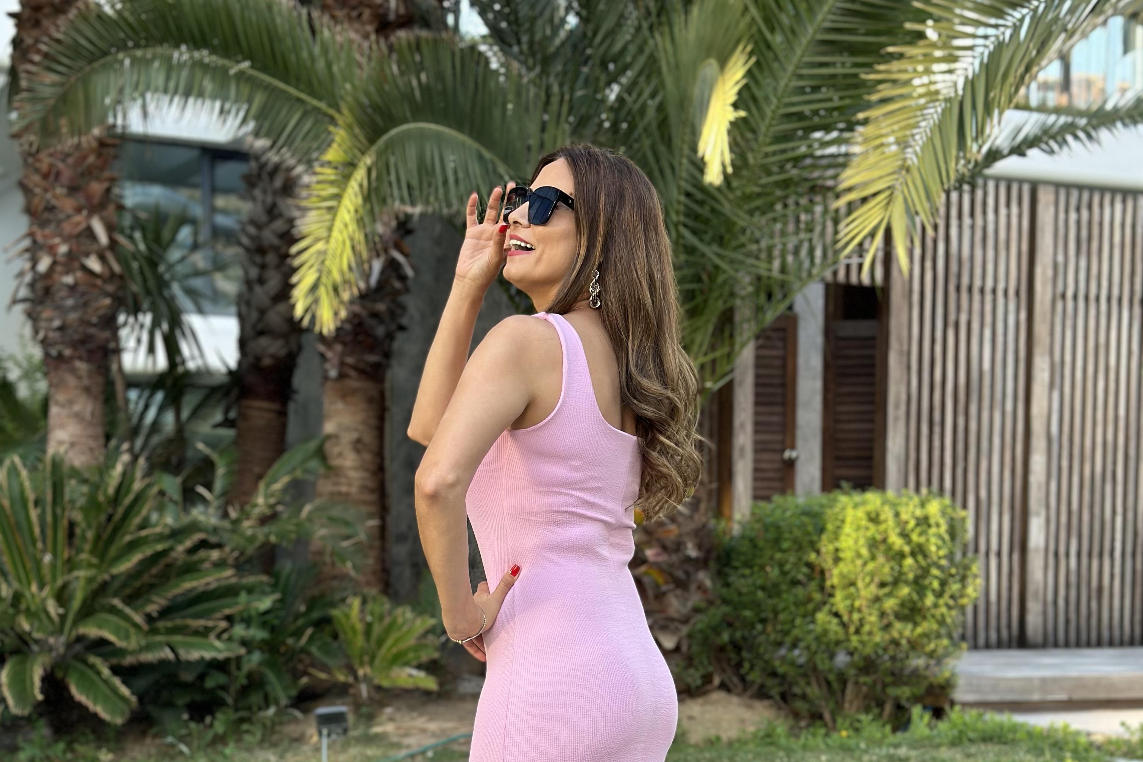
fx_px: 2127
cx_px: 568
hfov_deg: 30.1
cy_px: 633
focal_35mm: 67
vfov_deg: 20.0
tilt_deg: -2.2
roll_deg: -0.6
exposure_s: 1/223
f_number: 1.78
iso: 80
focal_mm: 6.86
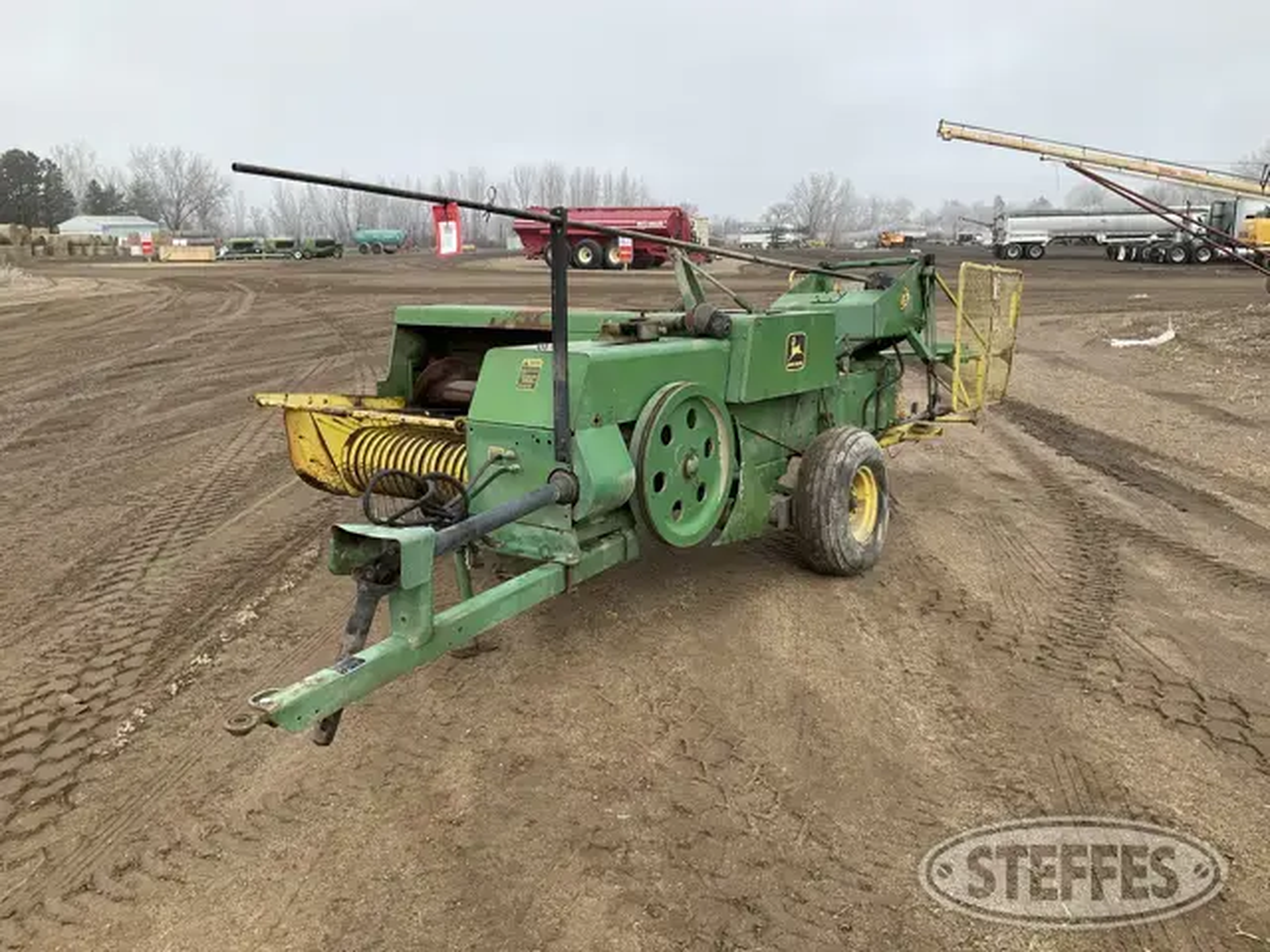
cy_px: 476
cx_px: 635
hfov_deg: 61.7
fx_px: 1064
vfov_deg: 48.2
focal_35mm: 29
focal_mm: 3
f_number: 1.8
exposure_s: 1/944
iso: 25
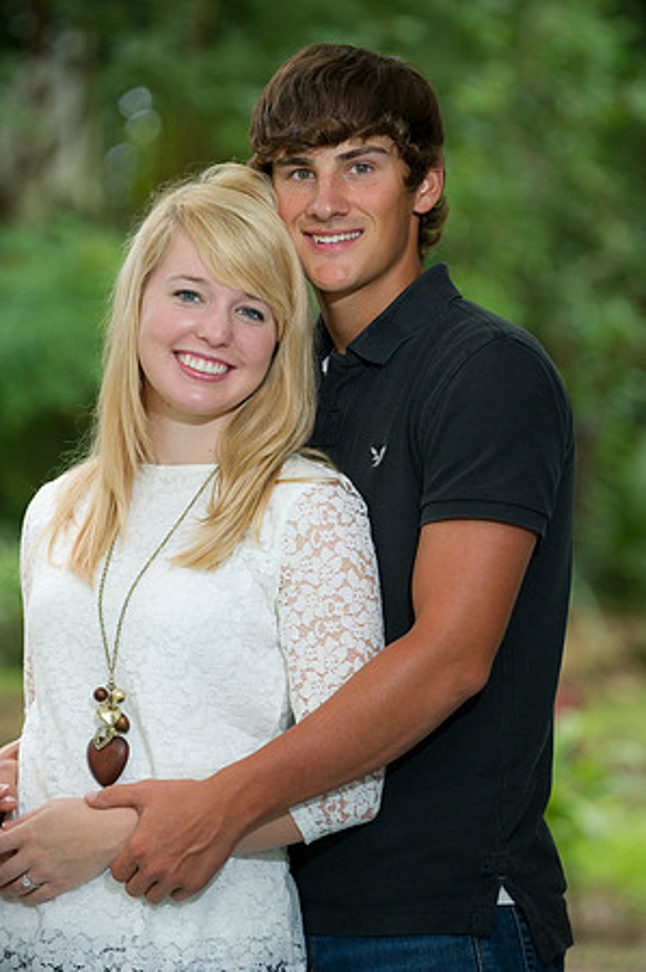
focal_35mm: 160
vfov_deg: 12.9
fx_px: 4316
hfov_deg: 8.6
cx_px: 323
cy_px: 486
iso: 640
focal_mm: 160
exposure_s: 1/320
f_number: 3.5
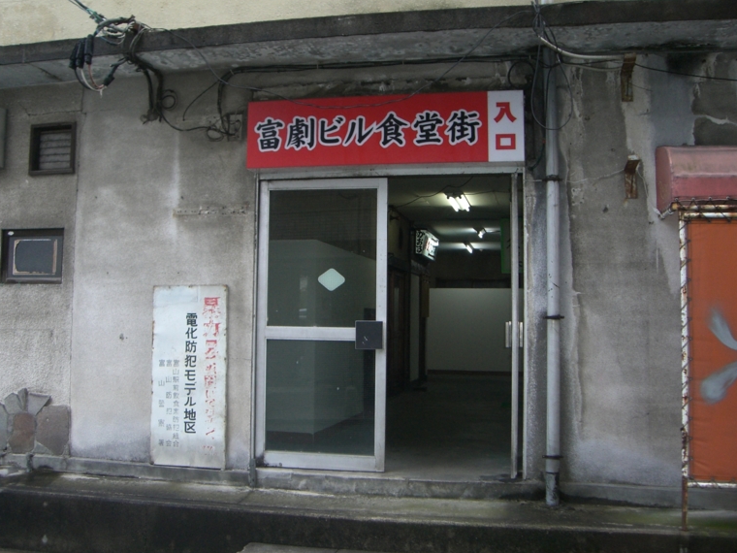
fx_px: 852
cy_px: 263
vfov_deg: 36.0
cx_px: 366
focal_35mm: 40
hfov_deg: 46.8
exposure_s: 1/60
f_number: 2.7
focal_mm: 6.2
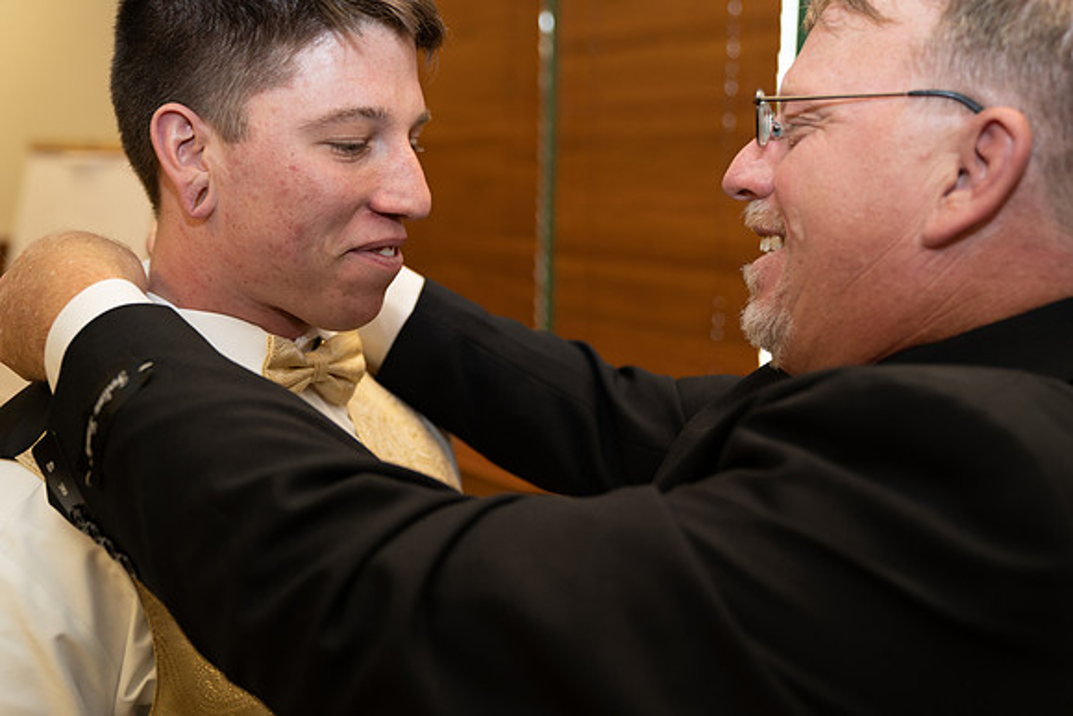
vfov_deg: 36.9
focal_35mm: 36
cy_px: 358
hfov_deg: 53.1
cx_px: 536
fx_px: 1073
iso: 400
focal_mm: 36
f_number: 2.8
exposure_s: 1/200
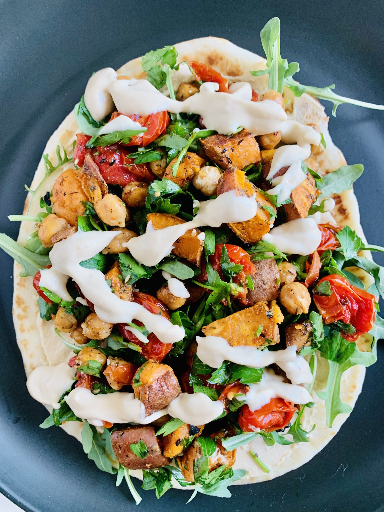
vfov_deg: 67.3
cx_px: 192
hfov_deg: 53.1
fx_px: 385
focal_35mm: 26
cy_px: 256
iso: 100
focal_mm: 4.25
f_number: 1.8
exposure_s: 1/117
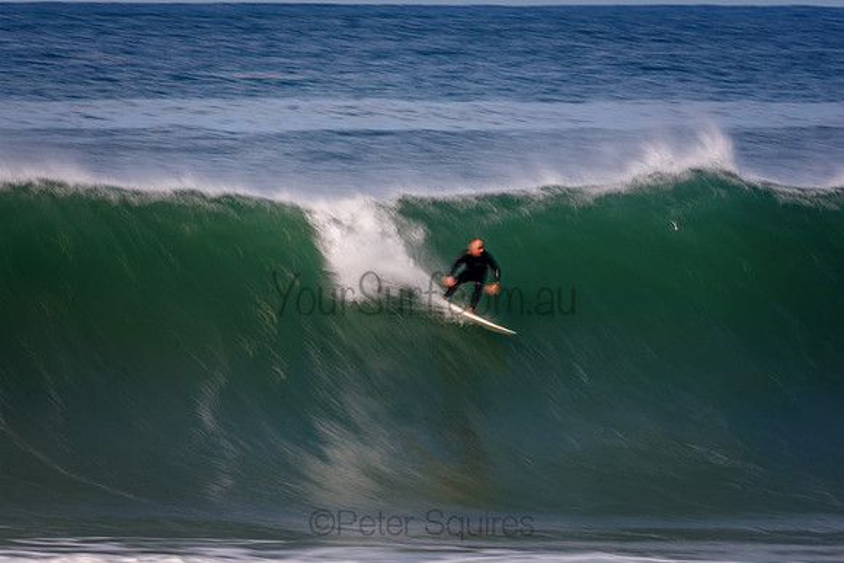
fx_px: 14069
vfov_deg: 2.3
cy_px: 282
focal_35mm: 600
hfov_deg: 3.4
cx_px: 422
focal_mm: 400
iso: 100
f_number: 18
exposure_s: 1/20
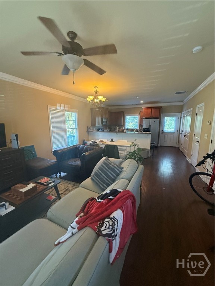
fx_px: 116
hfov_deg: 85.7
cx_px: 108
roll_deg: -1.1
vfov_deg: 102.1
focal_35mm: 14
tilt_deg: -10.0
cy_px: 143
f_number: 2.2
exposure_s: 1/60
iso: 400
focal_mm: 2.22
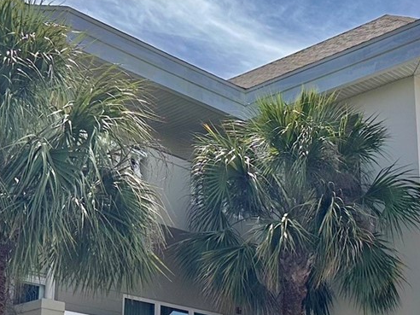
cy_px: 207
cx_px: 230
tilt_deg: +18.3
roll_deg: -0.2
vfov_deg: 18.8
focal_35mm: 78
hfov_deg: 25.0
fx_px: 946
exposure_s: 1/8197
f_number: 1.78
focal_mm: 6.86
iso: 80
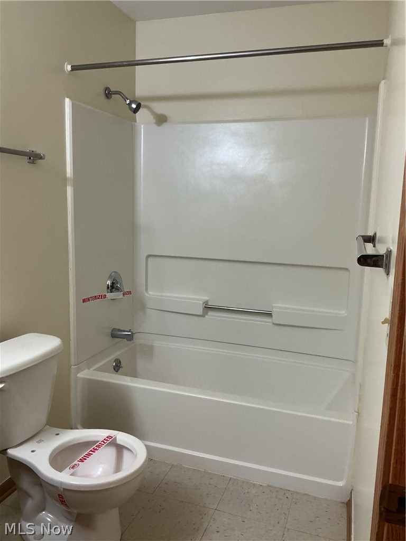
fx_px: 454
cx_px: 203
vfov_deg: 61.7
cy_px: 270
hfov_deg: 48.2
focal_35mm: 29
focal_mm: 3
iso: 80
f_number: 1.8
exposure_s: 1/60
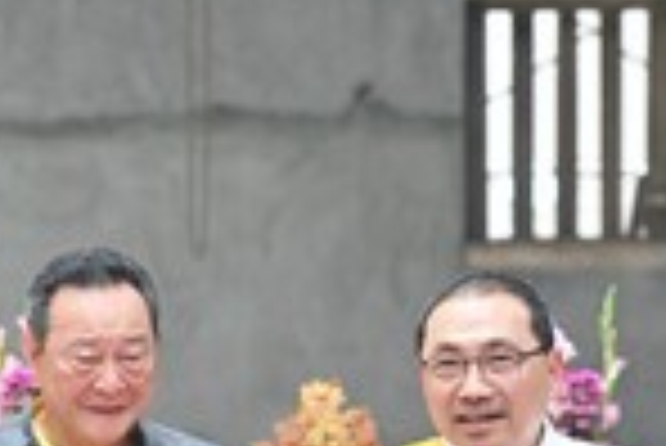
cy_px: 466
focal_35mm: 278
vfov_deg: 4.9
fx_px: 5148
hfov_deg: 7.4
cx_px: 472
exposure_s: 1/125
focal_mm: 103
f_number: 4
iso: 280
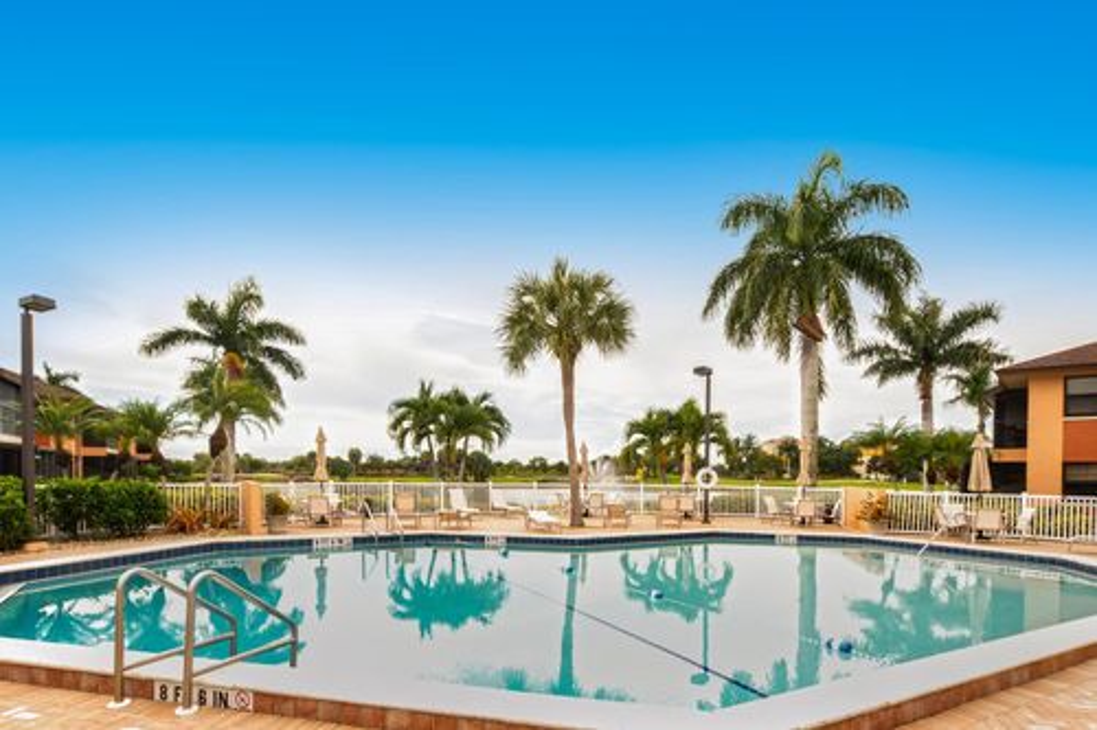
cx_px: 548
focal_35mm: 18
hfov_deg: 90.0
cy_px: 365
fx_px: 548
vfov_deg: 67.3
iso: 200
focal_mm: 12
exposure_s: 1/160
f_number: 11
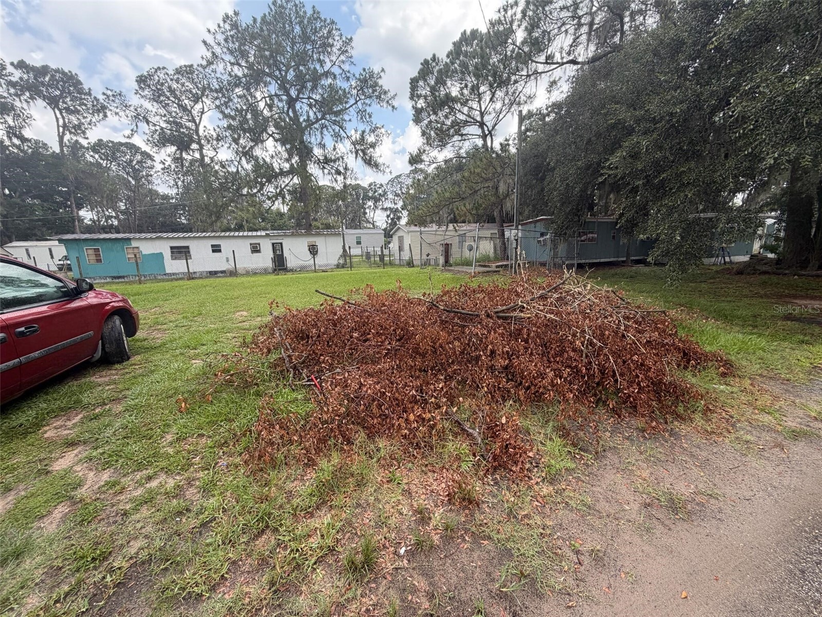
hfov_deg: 102.1
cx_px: 411
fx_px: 332
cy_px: 308
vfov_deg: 85.7
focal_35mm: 14
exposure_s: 1/374
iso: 50
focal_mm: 2.22
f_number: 2.2
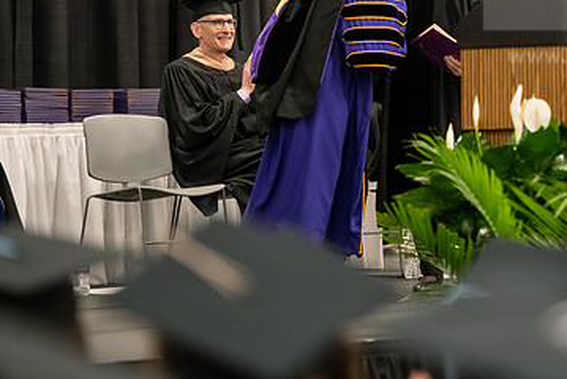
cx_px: 436
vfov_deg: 6.1
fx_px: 3562
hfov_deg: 9.1
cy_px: 89
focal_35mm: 226
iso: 3200
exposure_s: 1/200
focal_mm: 140
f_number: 3.2
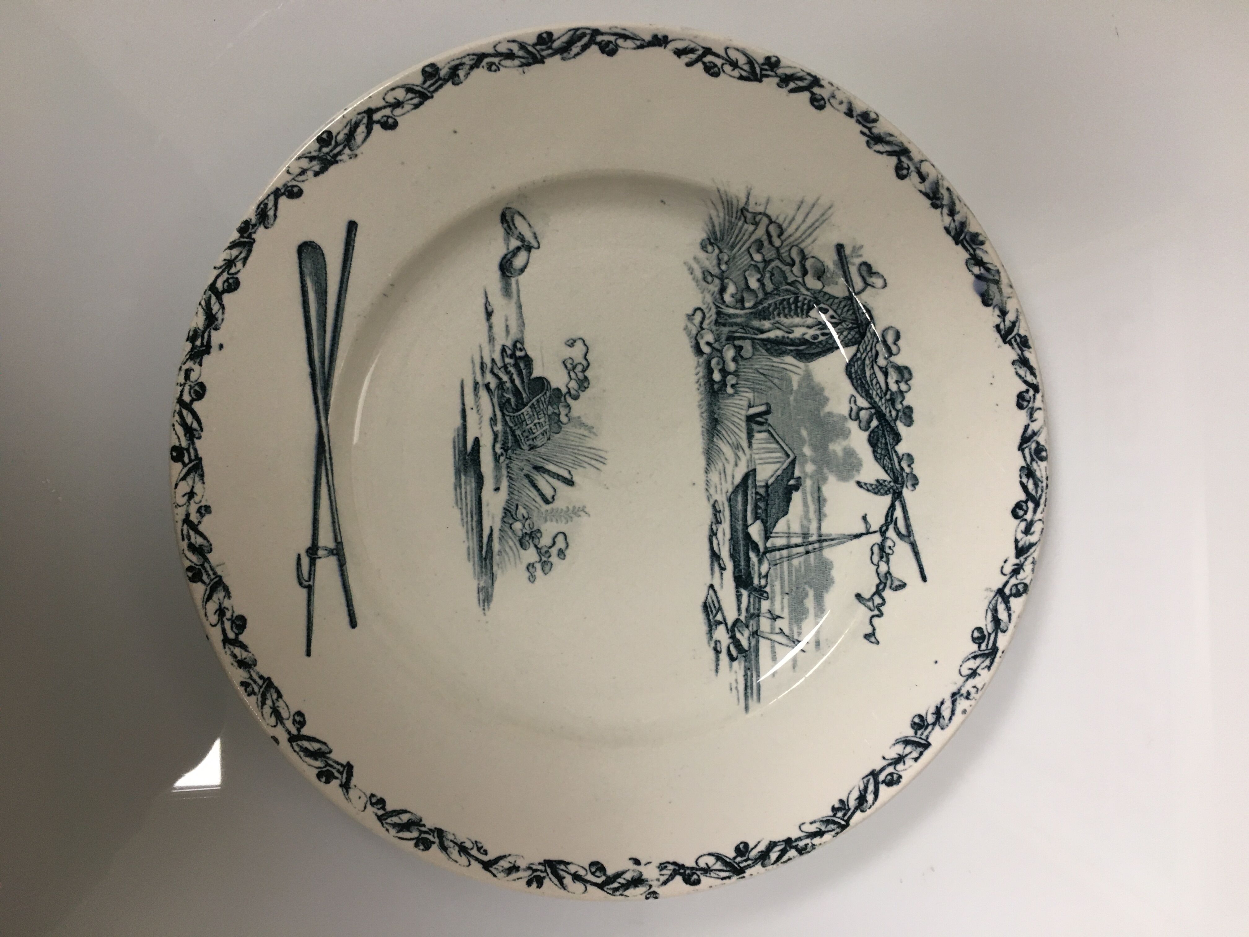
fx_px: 1046
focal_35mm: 29
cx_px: 624
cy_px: 468
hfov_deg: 61.7
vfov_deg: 48.2
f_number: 2.2
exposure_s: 1/33
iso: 64
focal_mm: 4.15
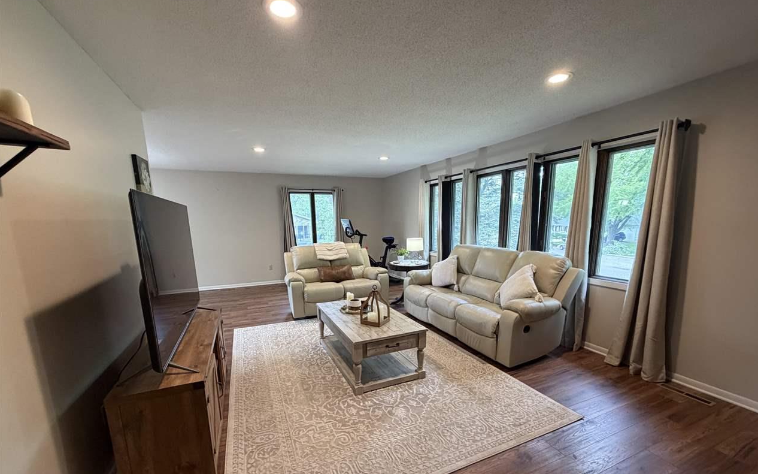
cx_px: 381
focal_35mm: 15
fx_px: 310
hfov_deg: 101.5
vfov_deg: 74.2
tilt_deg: -11.2
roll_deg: +1.1
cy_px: 278
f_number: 2.2
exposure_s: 1/60
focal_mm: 2.22
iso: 320
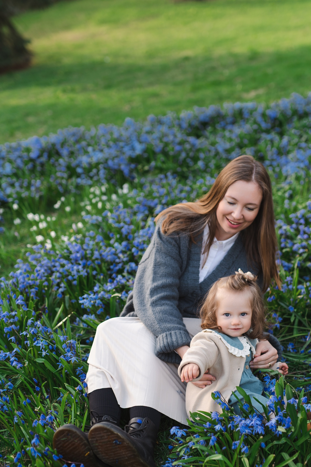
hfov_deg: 22.2
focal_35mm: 61
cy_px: 246
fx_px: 791
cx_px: 186
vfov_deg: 32.9
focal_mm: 50
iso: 160
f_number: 2
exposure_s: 1/640
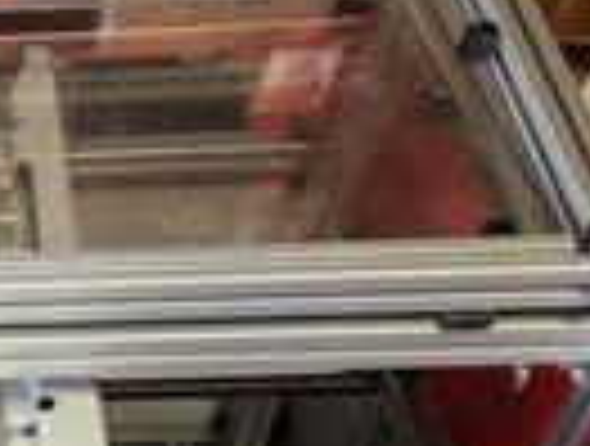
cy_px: 577
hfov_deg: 24.4
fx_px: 1196
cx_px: -162
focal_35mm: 70
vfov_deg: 19.5
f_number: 1.8
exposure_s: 1/120
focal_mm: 5.4
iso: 500
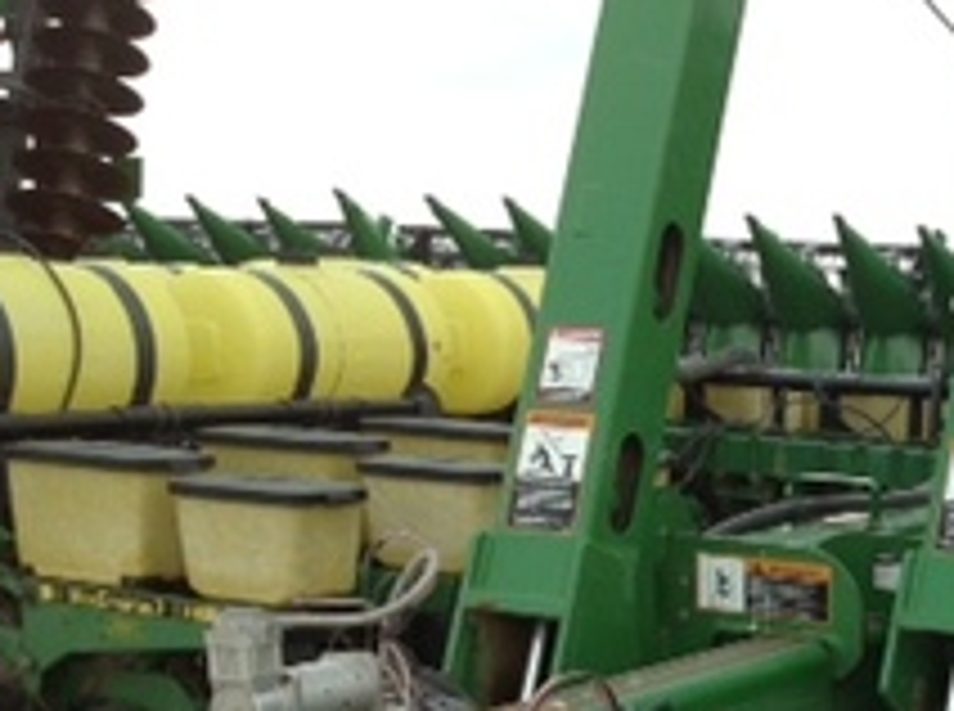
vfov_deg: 16.0
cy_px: 742
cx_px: 1156
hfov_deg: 20.4
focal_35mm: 90
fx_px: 2475
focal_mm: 4.28
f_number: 2.4
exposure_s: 1/369
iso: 50
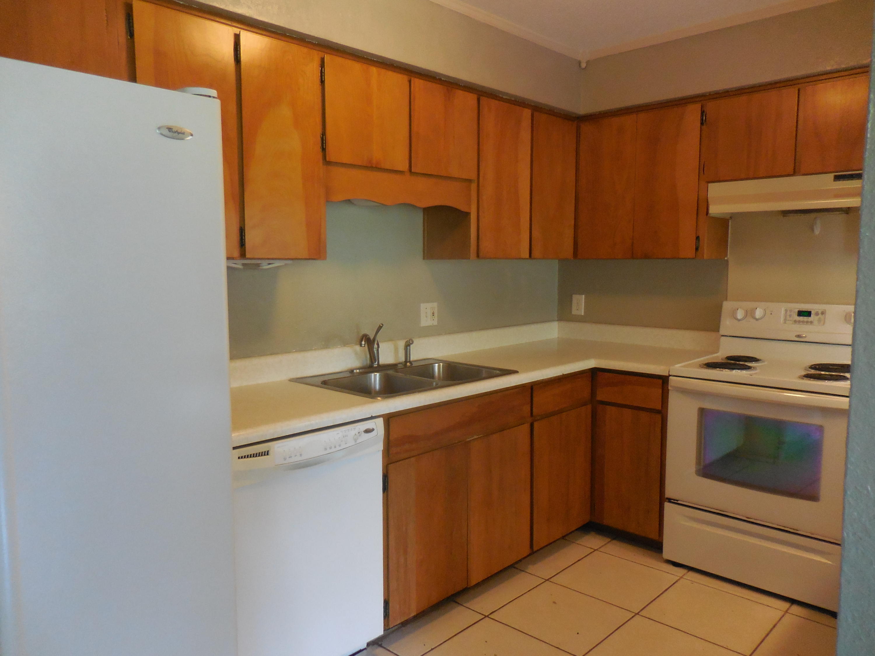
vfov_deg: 54.9
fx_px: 632
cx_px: 438
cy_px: 328
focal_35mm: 25
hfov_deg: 69.4
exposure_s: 1/30
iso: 400
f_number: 3.3
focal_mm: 4.5
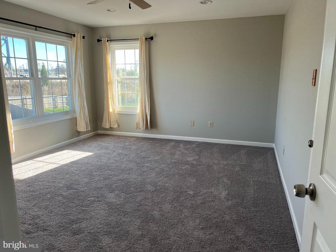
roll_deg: +0.3
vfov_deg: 53.1
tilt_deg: -10.5
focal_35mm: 26
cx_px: 168
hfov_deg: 67.3
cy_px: 126
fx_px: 252
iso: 50
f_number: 1.5
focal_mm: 5.7
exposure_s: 1/198
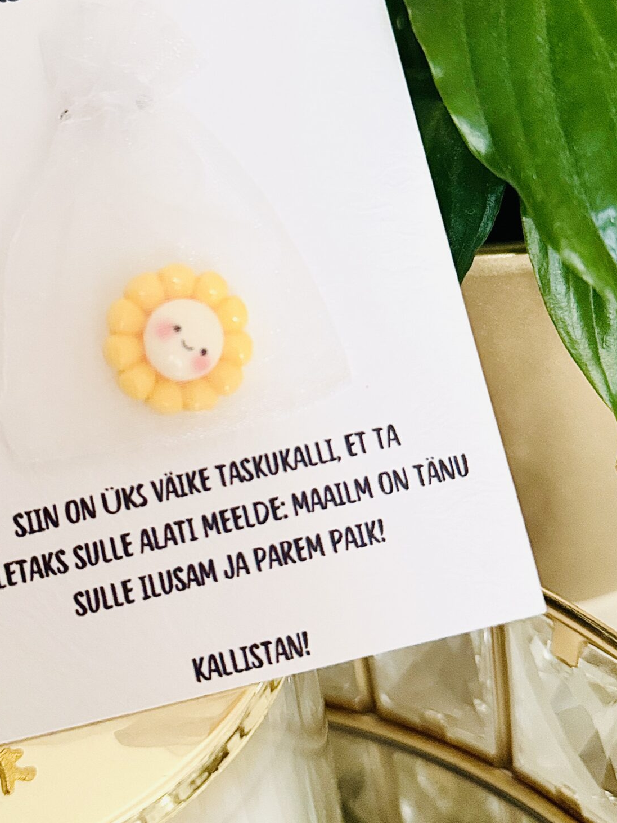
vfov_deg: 44.4
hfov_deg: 34.1
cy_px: 310
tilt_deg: -30.5
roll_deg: +11.4
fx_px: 998
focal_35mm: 42
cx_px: 227
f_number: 1.78
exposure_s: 1/60
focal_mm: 6.76
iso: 500
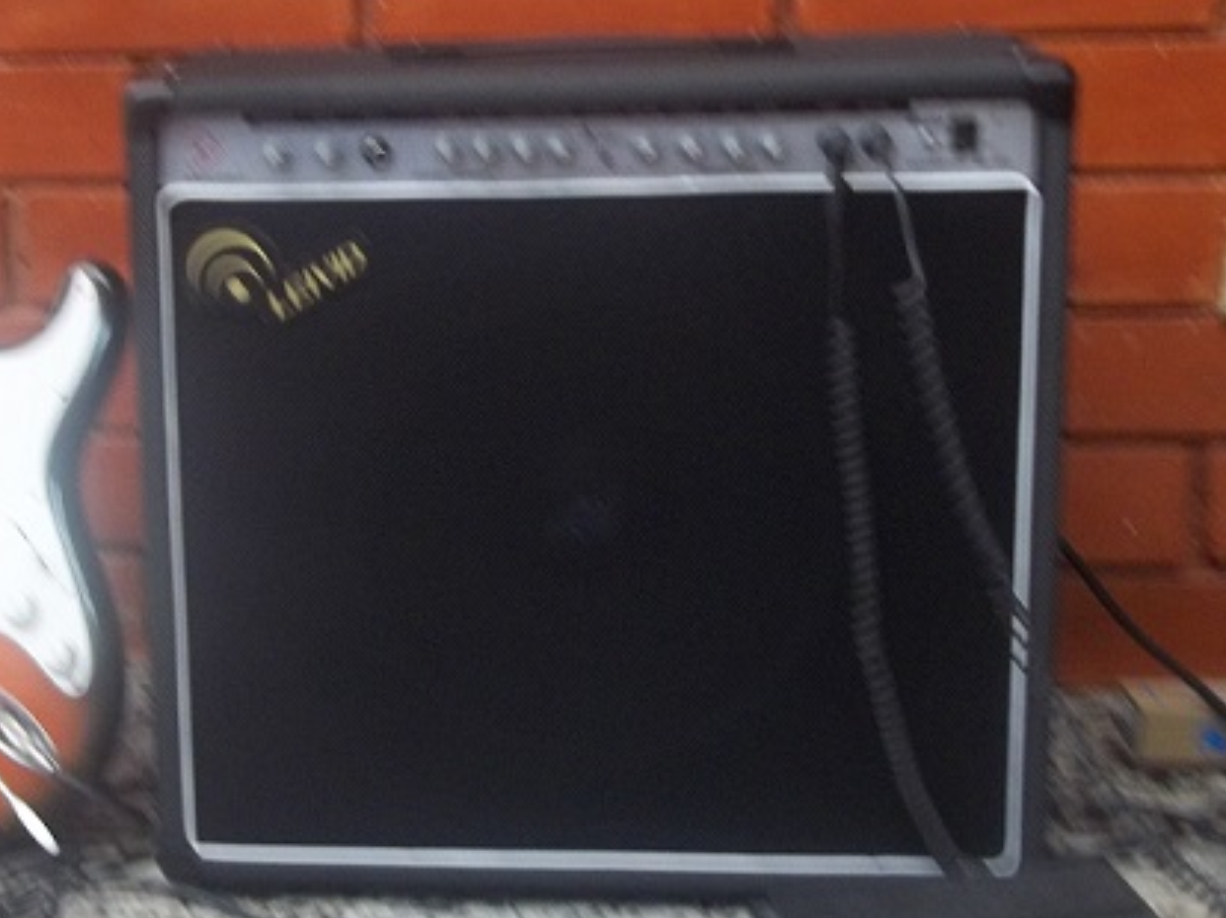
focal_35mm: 58
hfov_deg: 32.8
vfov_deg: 25.2
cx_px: 346
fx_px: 2053
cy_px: 403
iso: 160
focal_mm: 5.7
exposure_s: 1/20
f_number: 2.9
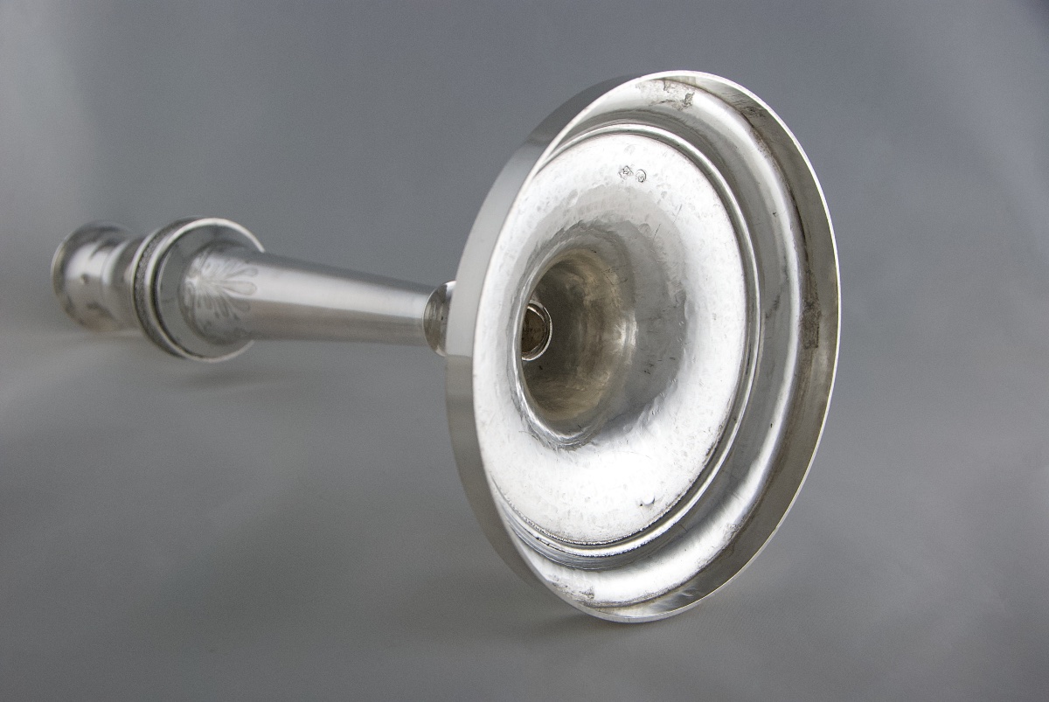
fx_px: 1531
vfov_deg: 25.8
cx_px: 524
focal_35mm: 52
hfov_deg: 37.8
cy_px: 351
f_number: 8
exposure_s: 1/320
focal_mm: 35
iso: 500
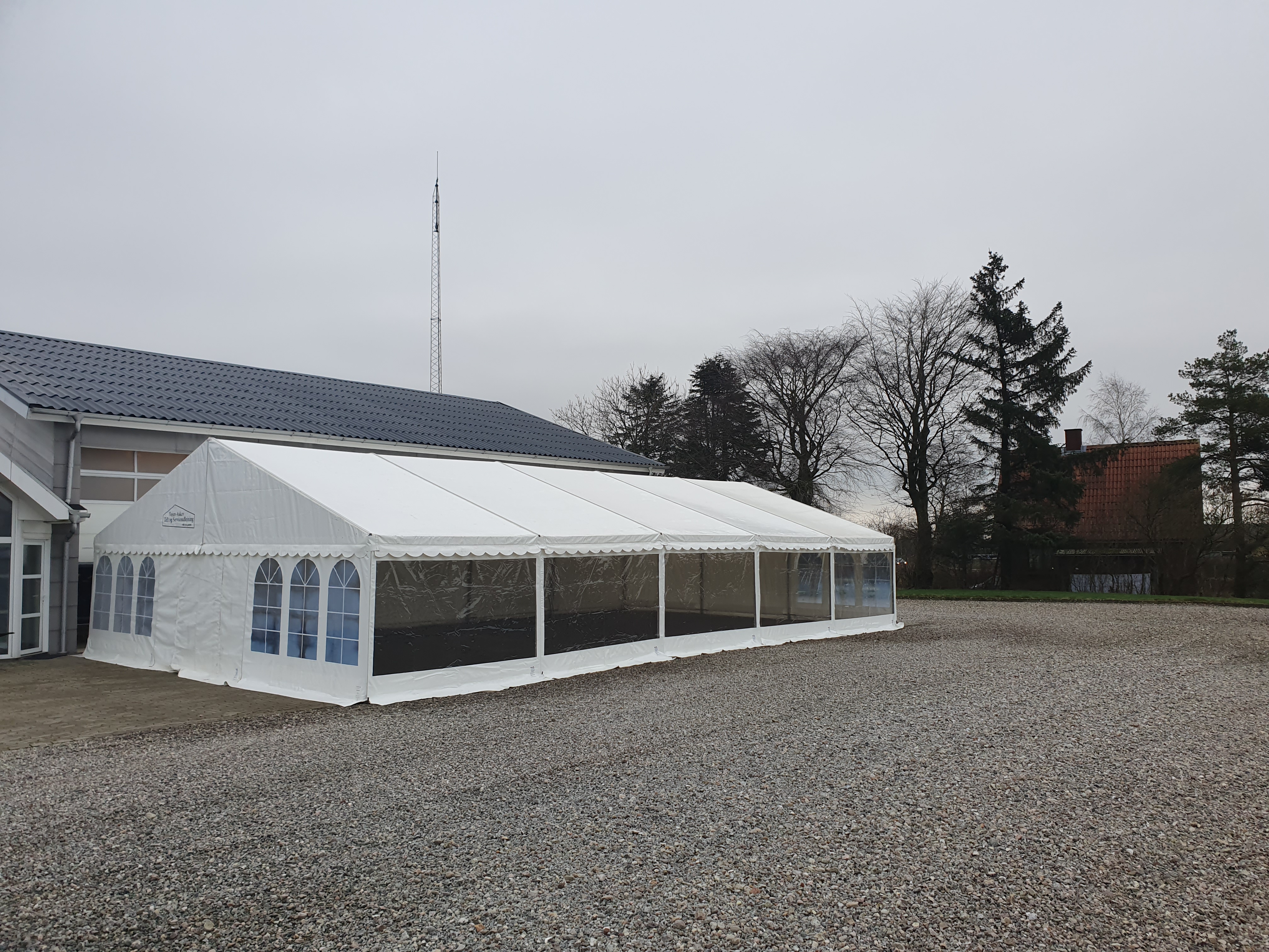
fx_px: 953
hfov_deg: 67.3
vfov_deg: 53.1
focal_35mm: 26
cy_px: 476
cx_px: 634
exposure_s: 1/100
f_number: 2.4
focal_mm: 4.32
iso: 50
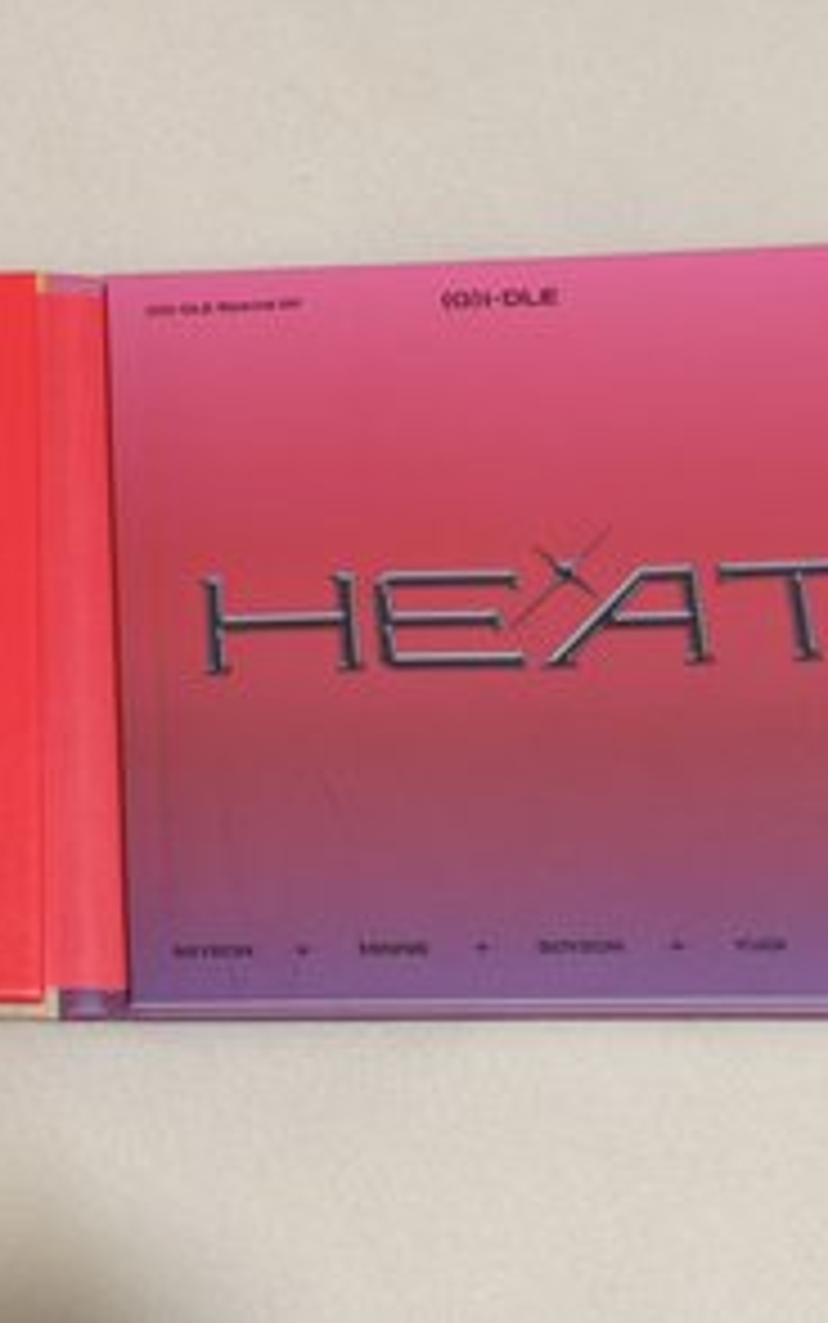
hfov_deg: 17.7
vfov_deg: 28.6
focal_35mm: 72
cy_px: 652
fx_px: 2597
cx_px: 0
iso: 400
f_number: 1.7
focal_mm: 5.35
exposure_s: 1/60
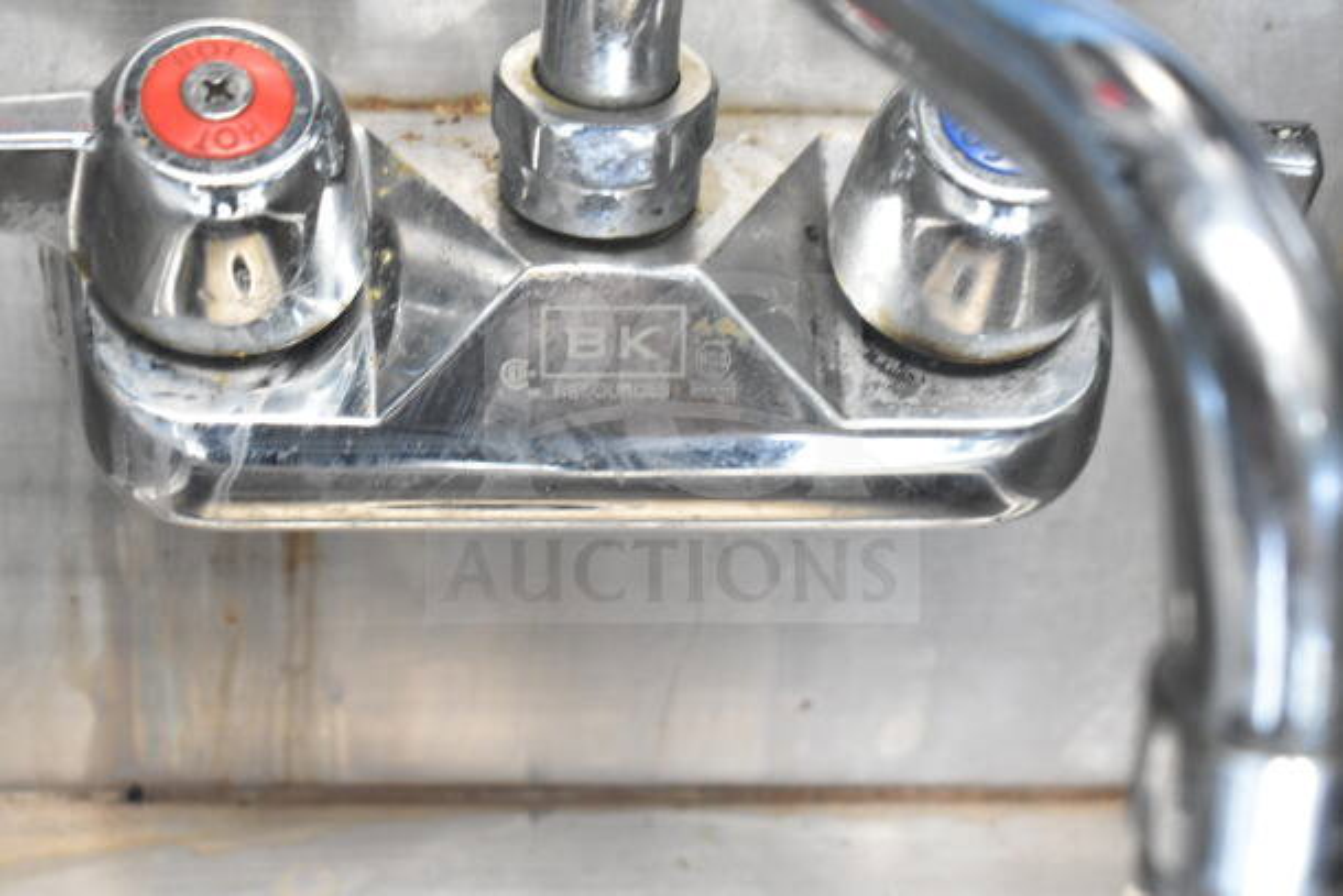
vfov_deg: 18.9
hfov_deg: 28.1
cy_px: 448
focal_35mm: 72
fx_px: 2686
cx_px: 672
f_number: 5.3
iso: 3200
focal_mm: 48
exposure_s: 1/80
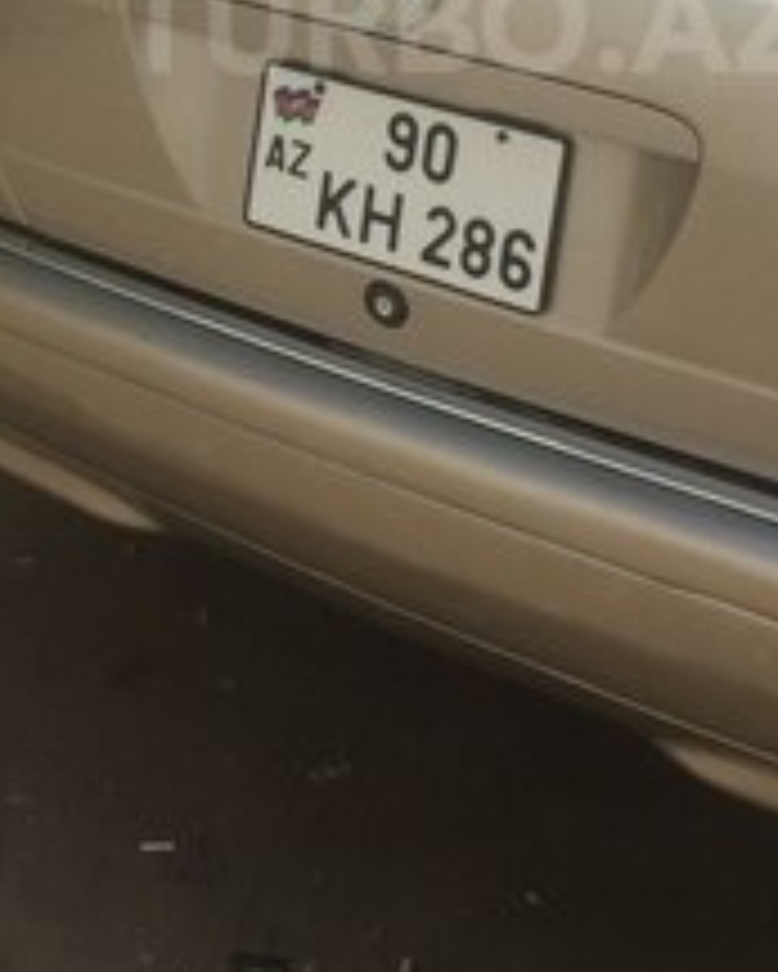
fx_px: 1870
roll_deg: -1.0
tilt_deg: -21.3
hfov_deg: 23.5
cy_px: 22
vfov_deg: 27.6
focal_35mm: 65
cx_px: 468
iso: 32
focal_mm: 4.15
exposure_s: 1/1799
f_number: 2.2
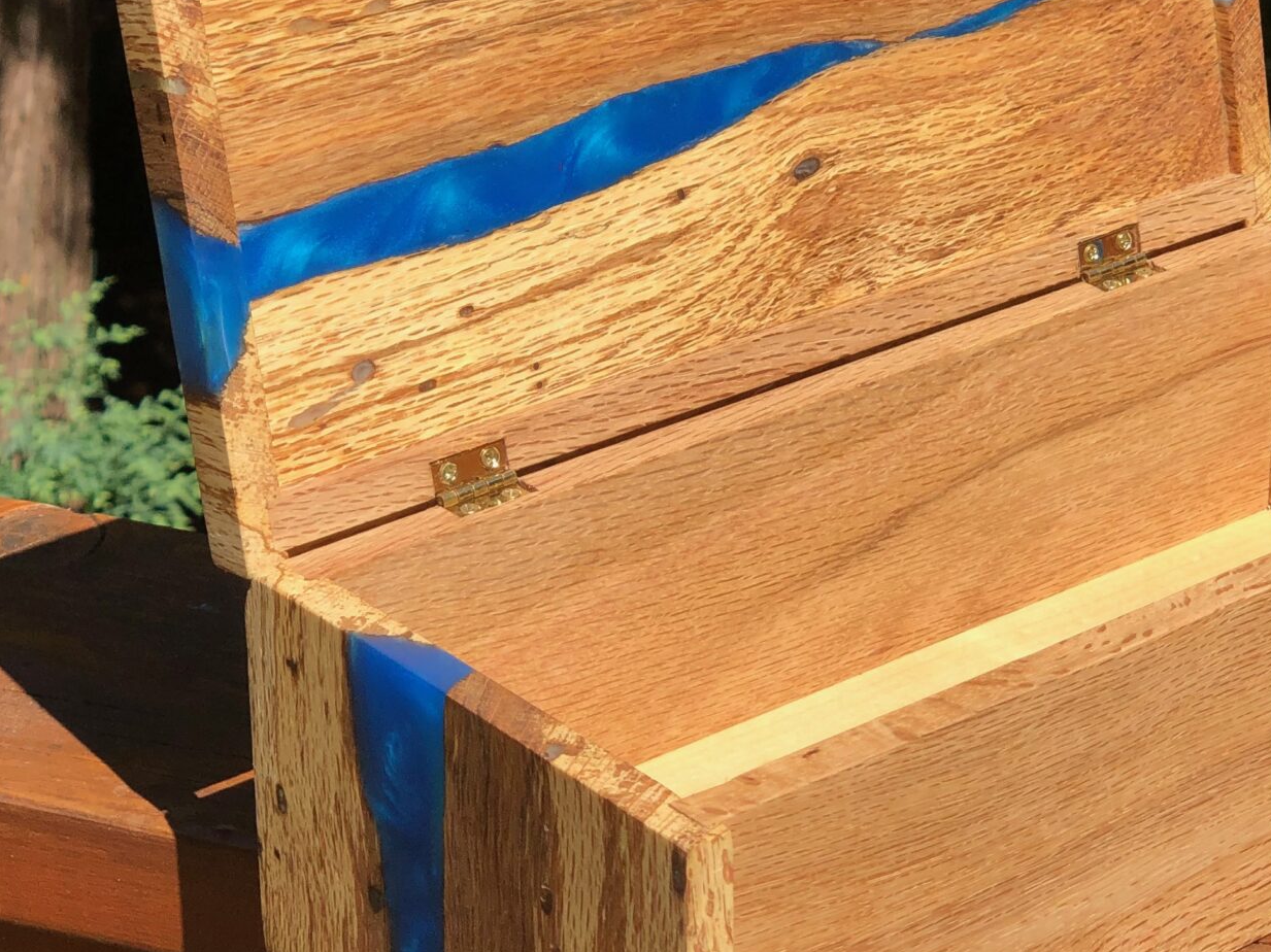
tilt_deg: -22.9
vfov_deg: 13.7
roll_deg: -0.5
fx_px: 3964
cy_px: 418
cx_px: 856
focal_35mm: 108
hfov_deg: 18.2
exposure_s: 1/1000
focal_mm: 6
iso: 16
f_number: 2.4
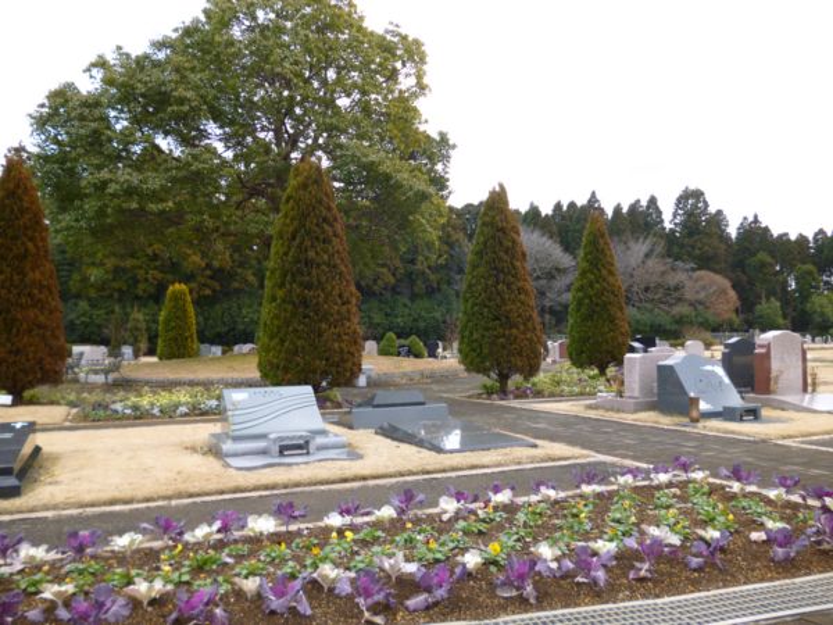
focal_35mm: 28
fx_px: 674
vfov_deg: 49.7
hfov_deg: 63.4
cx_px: 416
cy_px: 312
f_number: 3.1
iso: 100
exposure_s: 1/160
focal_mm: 5
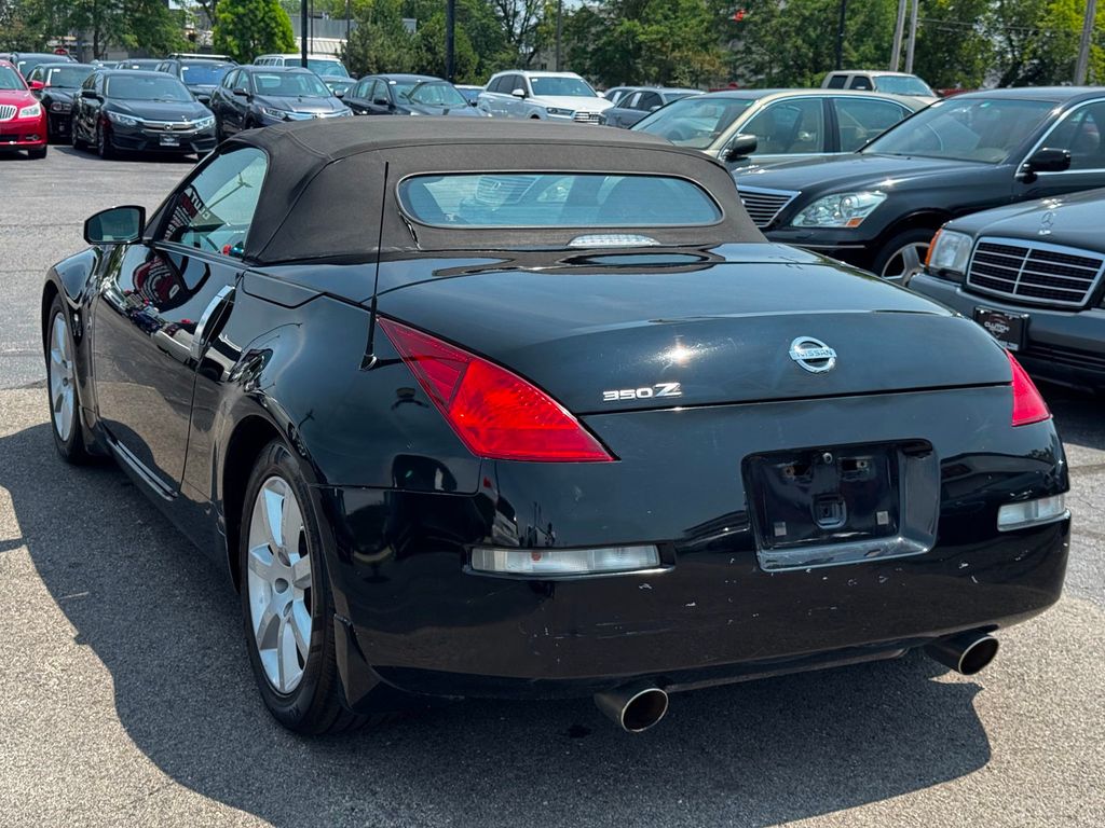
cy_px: 414
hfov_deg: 39.7
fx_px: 1532
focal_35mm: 48
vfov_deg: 30.3
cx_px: 552
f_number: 1.78
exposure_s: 1/1984
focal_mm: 6.76
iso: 64
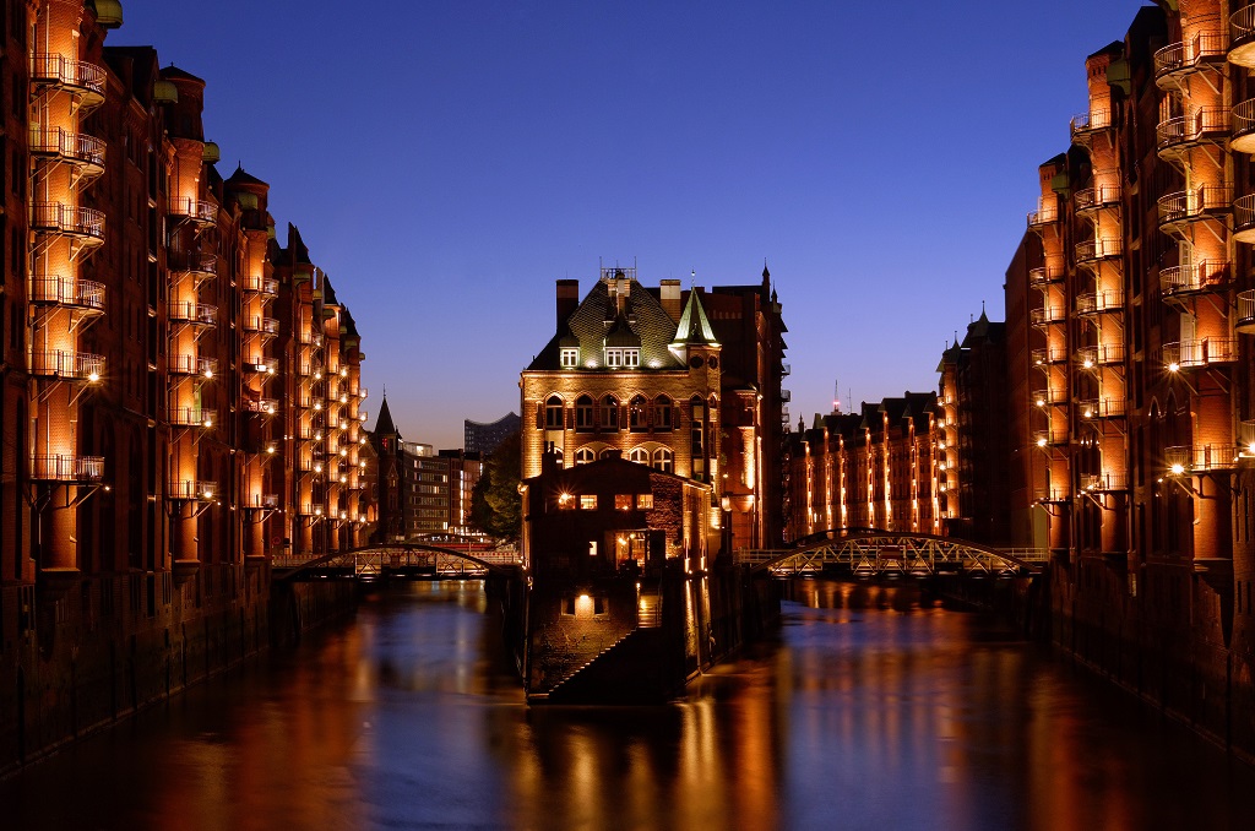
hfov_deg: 35.1
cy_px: 416
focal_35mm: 57
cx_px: 628
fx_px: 1983
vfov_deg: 23.7
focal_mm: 38
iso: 100
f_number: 14
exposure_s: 20
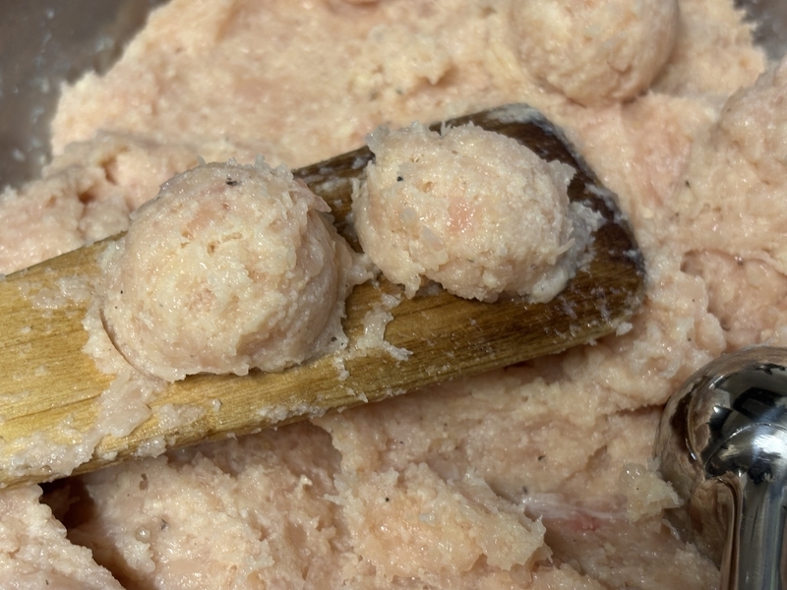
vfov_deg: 28.0
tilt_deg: -53.9
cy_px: 295
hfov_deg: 36.8
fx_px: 1182
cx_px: 394
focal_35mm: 52
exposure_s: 1/50
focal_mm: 5.96
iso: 80
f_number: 1.6
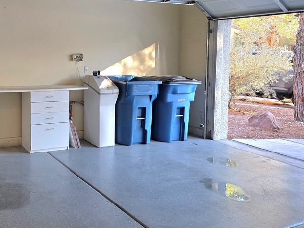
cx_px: 59
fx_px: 334
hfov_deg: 46.3
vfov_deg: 37.2
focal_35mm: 38
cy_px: 70
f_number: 1.7
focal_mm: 6.3
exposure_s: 1/120
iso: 125
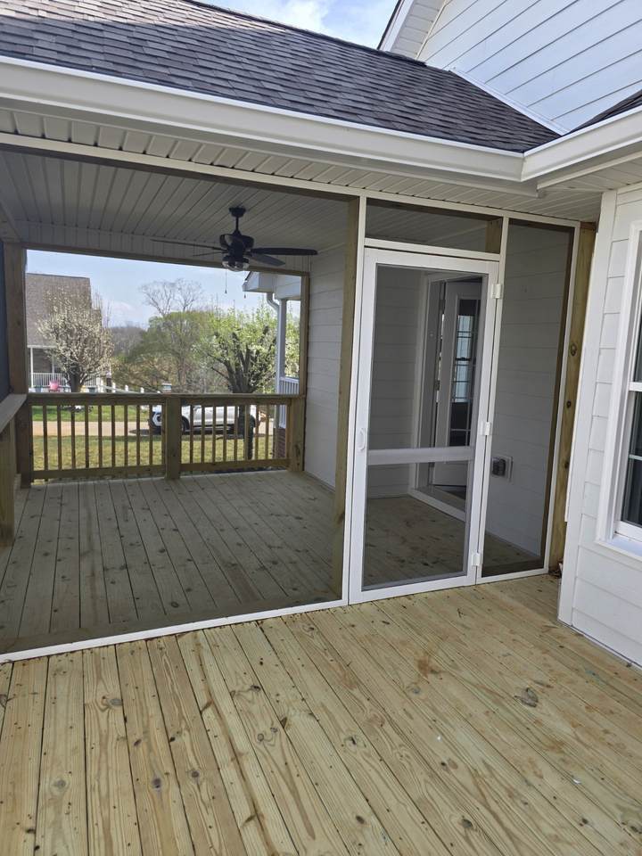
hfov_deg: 58.9
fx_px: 569
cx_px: 321
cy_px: 428
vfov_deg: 73.9
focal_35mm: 23
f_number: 1.7
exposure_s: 1/359
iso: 25
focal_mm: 6.3
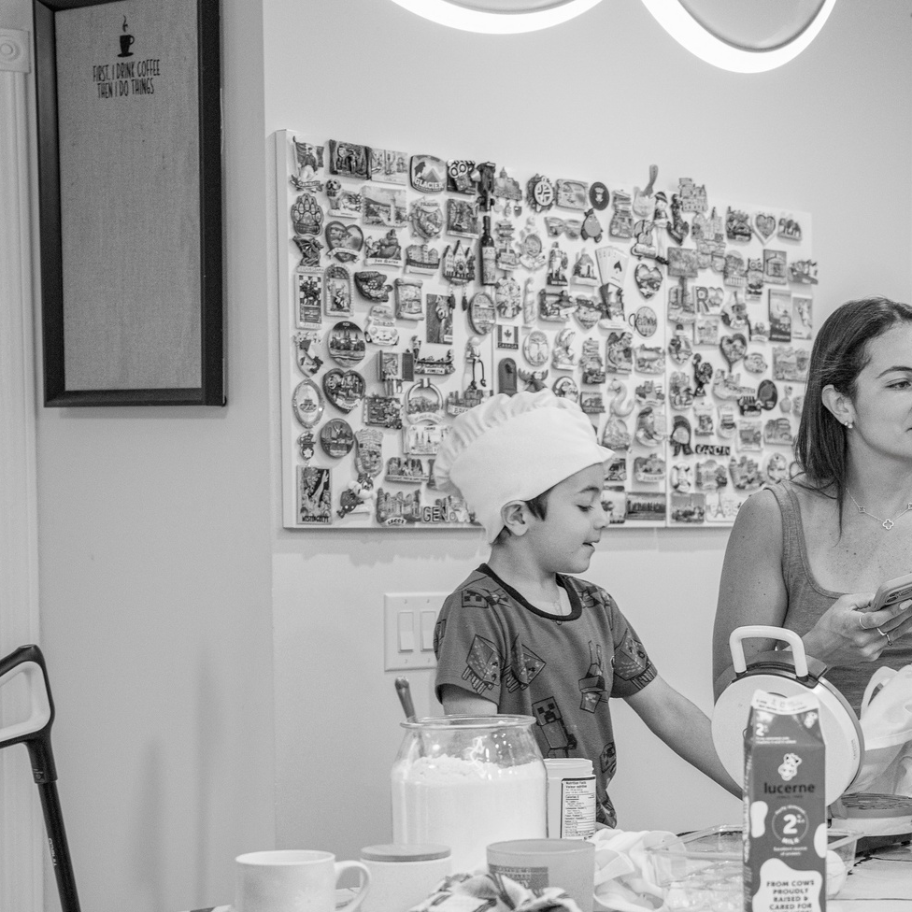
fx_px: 2325
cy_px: 663
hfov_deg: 20.9
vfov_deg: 22.0
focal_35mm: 78
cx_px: 1044
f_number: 2.8
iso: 1250
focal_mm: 35
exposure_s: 1/125
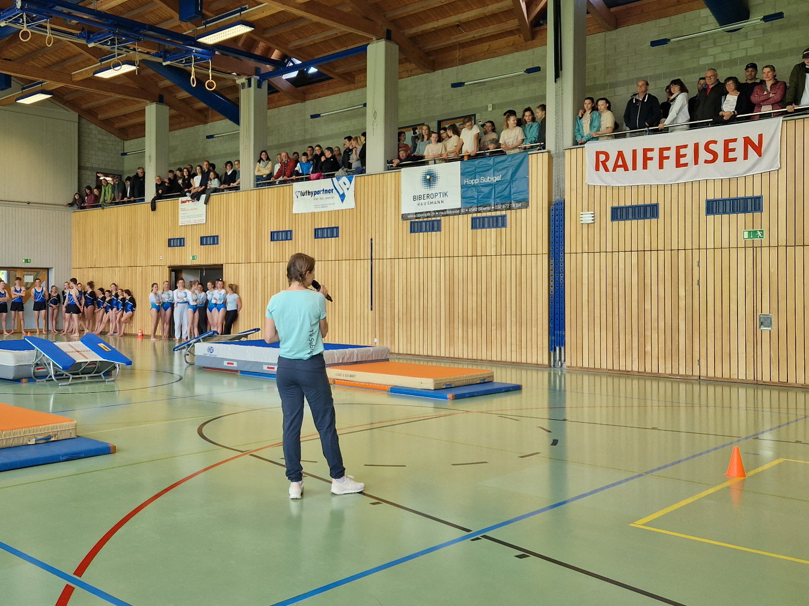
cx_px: 292
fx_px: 818
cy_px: 285
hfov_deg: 51.9
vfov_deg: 40.7
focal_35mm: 35
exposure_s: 1/100
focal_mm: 5.4
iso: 80
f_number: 1.8
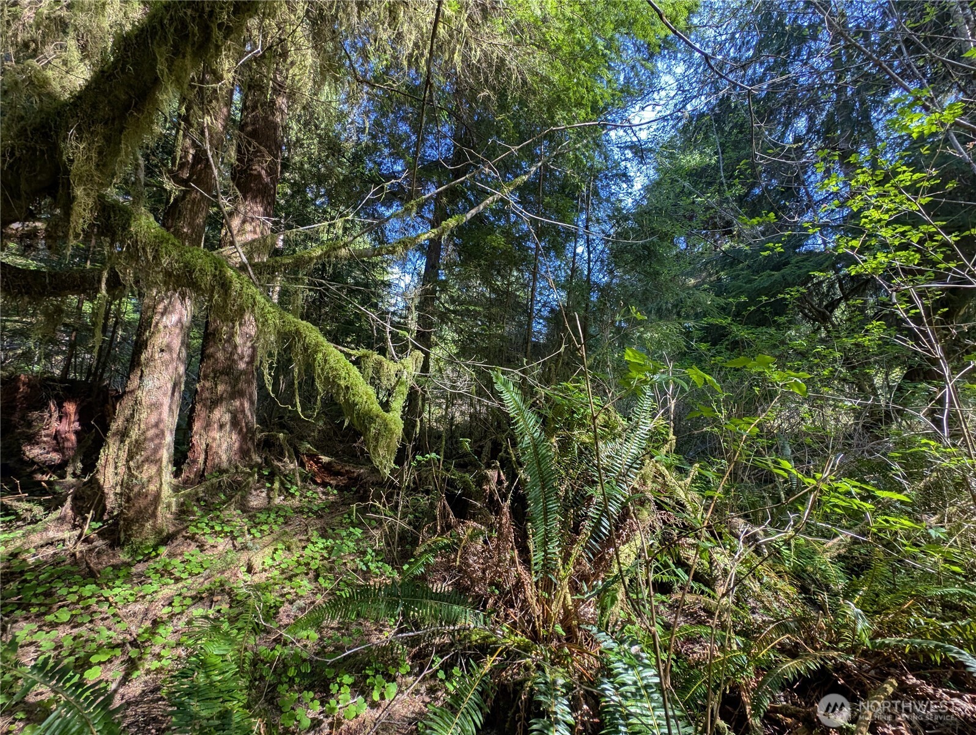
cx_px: 488
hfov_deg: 110.5
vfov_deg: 94.6
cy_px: 368
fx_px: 339
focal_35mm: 12
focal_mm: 2.23
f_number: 1.95
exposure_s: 1/414
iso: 132
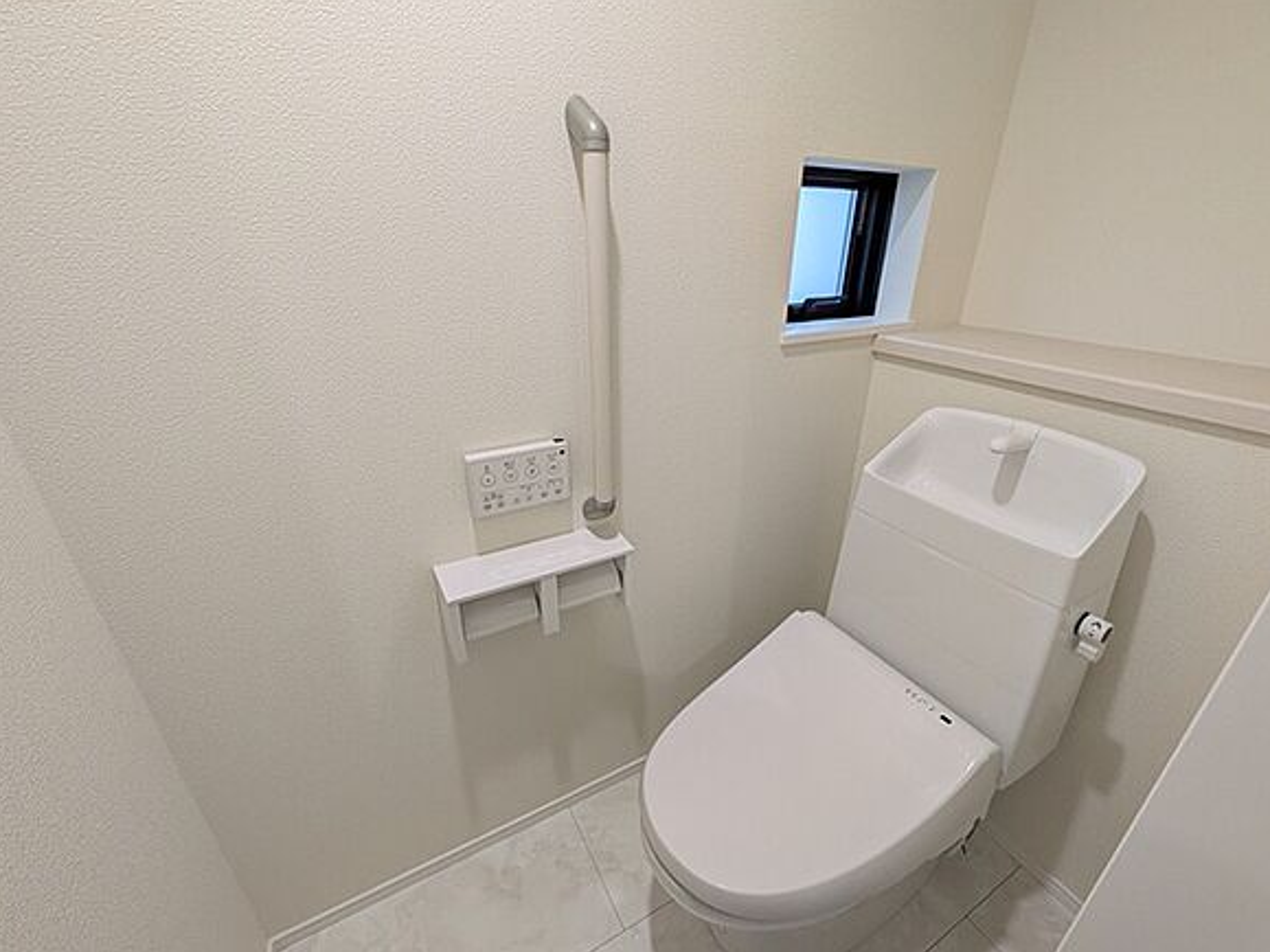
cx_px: 636
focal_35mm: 15
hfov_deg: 98.2
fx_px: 550
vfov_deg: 81.7
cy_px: 484
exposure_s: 1/60
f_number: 2.2
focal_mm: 1.83
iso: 131
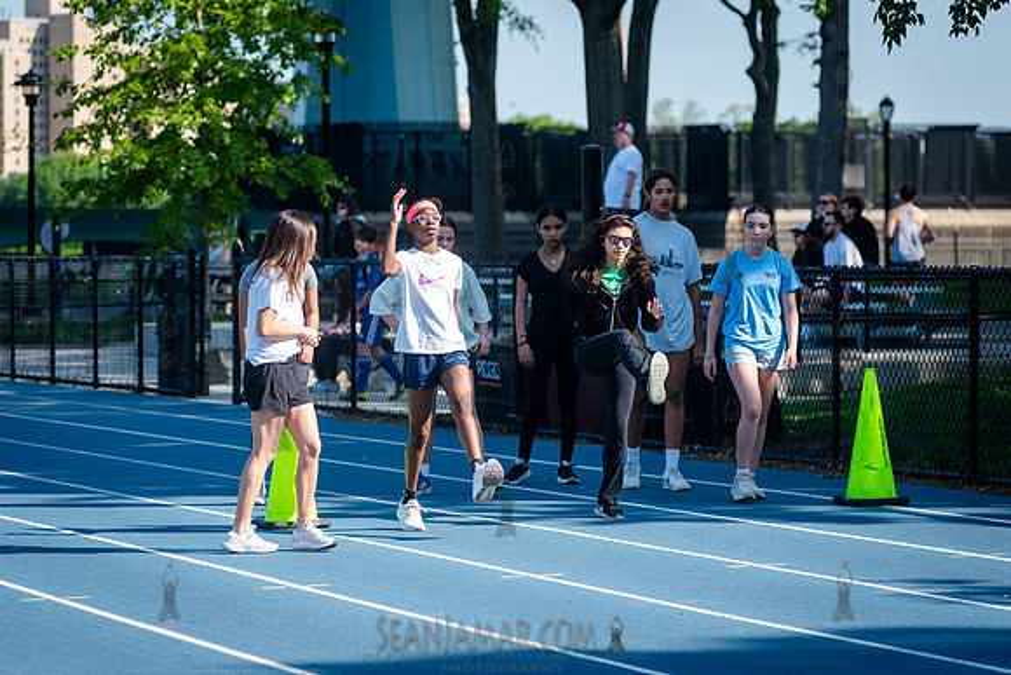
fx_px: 4615
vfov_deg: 8.4
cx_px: 474
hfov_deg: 12.5
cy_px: 361
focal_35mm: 164
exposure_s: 1/2000
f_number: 4
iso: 400
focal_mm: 135
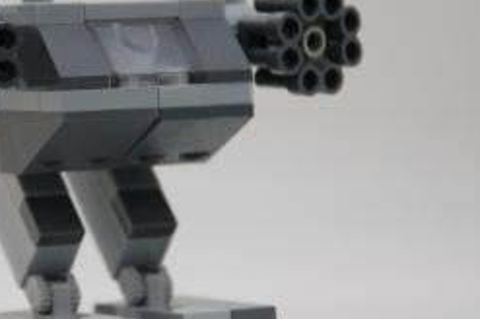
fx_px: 3448
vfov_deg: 5.3
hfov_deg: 8.0
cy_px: 119
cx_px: 101
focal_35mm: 259
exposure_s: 1/320
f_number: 5.6
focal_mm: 95
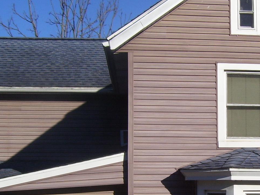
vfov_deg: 18.9
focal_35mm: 77
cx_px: 220
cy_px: 158
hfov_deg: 24.8
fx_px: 578
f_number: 4.8
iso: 80
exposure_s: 1/750
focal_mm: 6
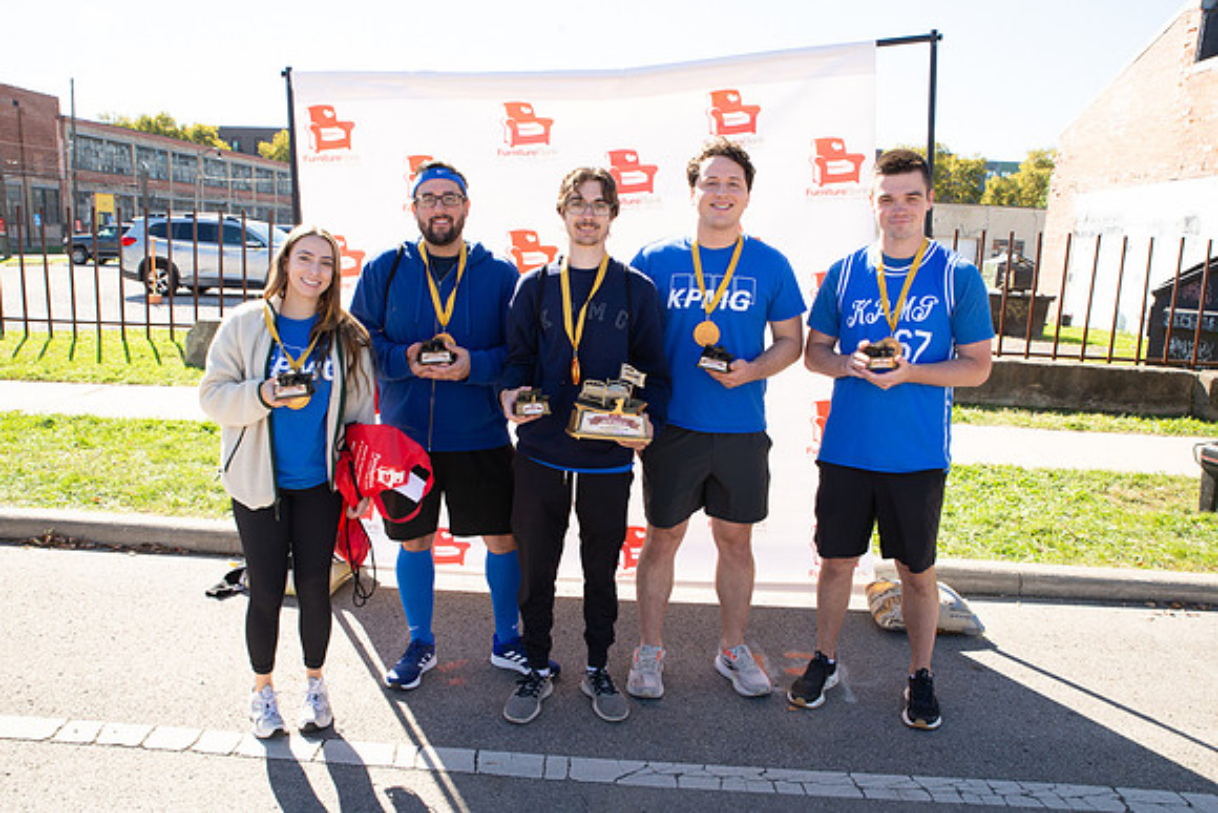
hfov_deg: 68.3
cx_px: 602
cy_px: 407
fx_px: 898
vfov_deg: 48.7
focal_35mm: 27
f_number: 9
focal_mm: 26
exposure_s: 1/250
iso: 500
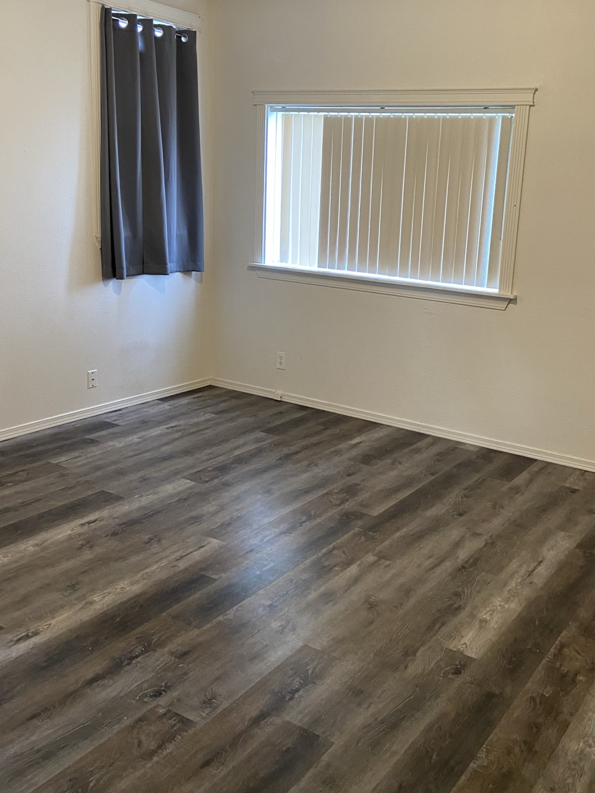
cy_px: 343
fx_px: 802
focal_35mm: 35
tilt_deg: -10.1
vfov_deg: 52.5
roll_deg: -3.5
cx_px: 382
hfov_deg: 40.3
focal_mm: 4.25
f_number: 1.8
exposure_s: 1/60
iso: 400
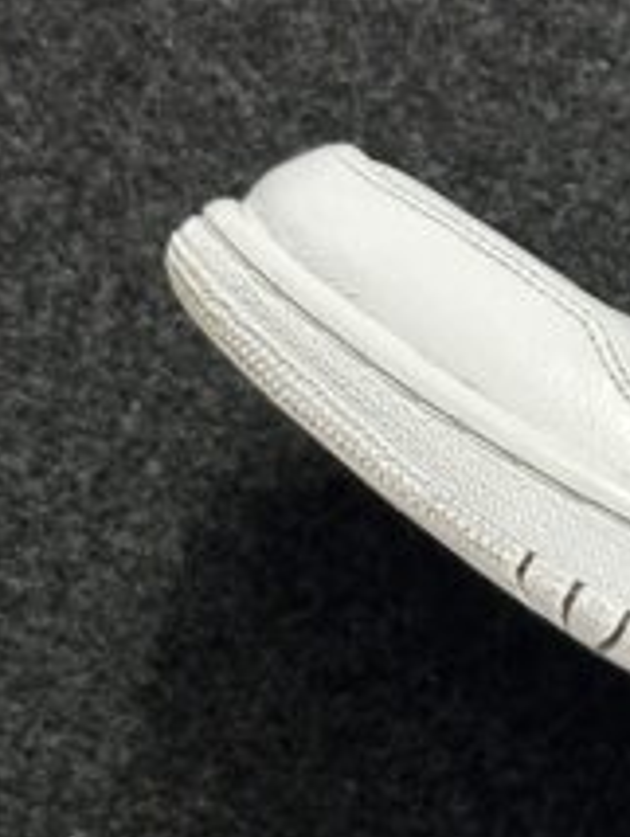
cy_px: 1148
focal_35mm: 179
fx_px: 4335
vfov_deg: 10.7
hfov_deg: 8.1
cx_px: 1002
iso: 125
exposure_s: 1/50
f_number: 1.78
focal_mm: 6.86
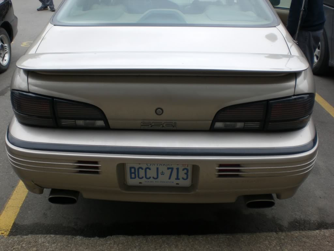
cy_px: 126
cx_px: 167
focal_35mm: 38
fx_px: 367
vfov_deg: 37.7
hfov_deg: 49.0
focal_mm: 6.3
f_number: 3.1
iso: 50
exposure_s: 1/250
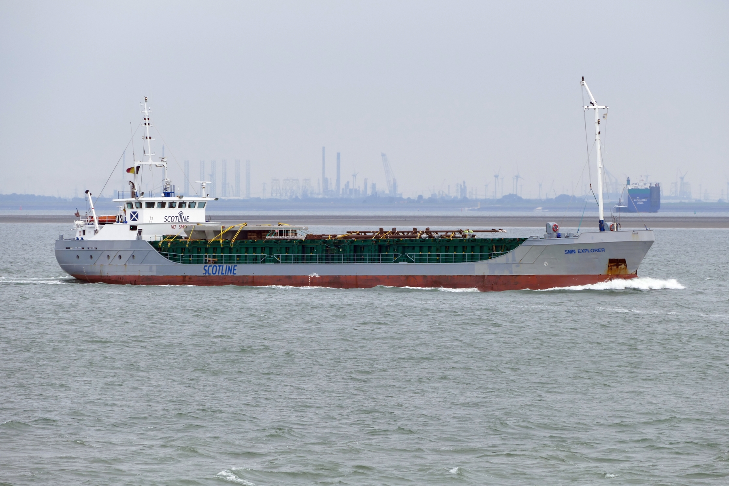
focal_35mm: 300
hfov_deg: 6.9
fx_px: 6075
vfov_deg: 4.6
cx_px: 364
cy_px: 243
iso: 125
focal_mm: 109.3
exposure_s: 1/400
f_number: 5.6
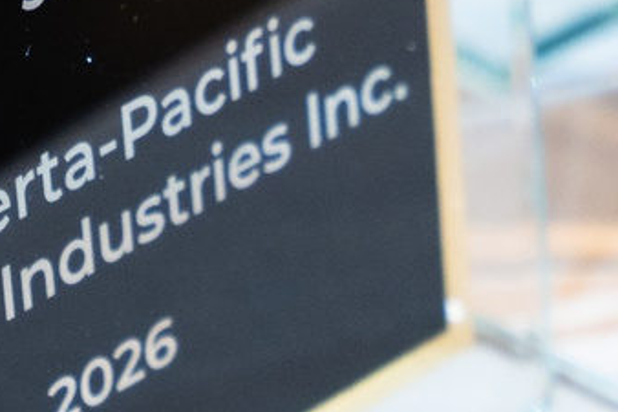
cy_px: -252
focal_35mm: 530
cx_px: 62
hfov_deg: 3.9
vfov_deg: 2.6
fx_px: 9093
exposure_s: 1/200
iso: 500
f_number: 2.8
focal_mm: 70
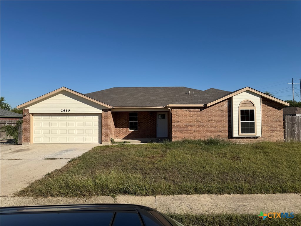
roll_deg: +0.2
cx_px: 150
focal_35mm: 24
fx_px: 209
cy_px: 113
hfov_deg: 71.6
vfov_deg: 56.8
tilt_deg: +2.0
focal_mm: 6.76
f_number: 1.78
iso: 80
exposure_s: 1/6711
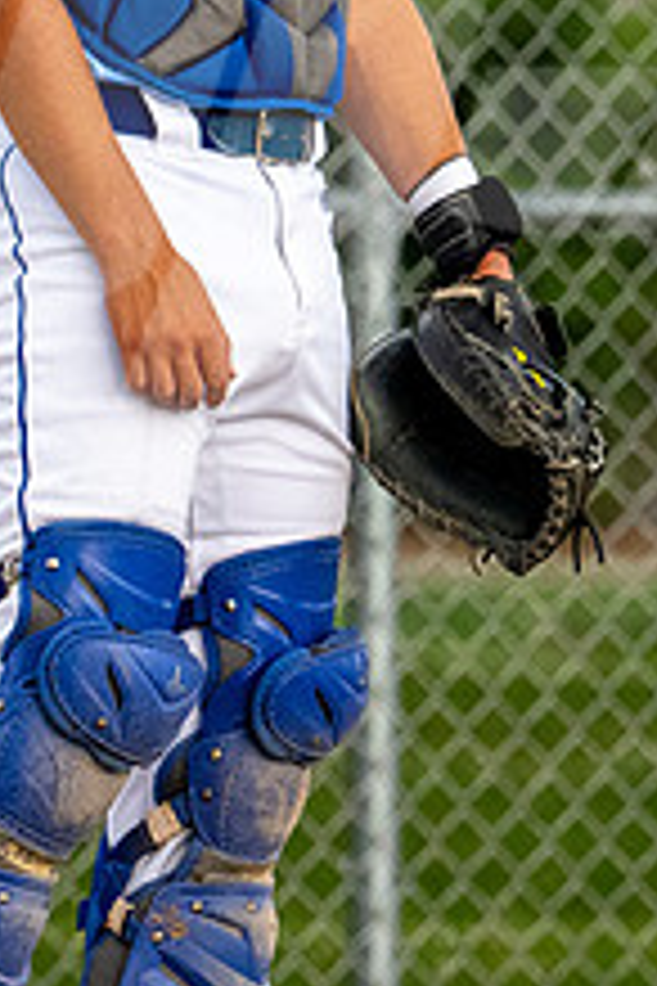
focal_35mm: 1501
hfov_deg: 0.9
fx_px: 41087
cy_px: -20
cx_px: 306
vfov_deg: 1.4
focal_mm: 390
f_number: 8
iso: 2500
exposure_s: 1/1600
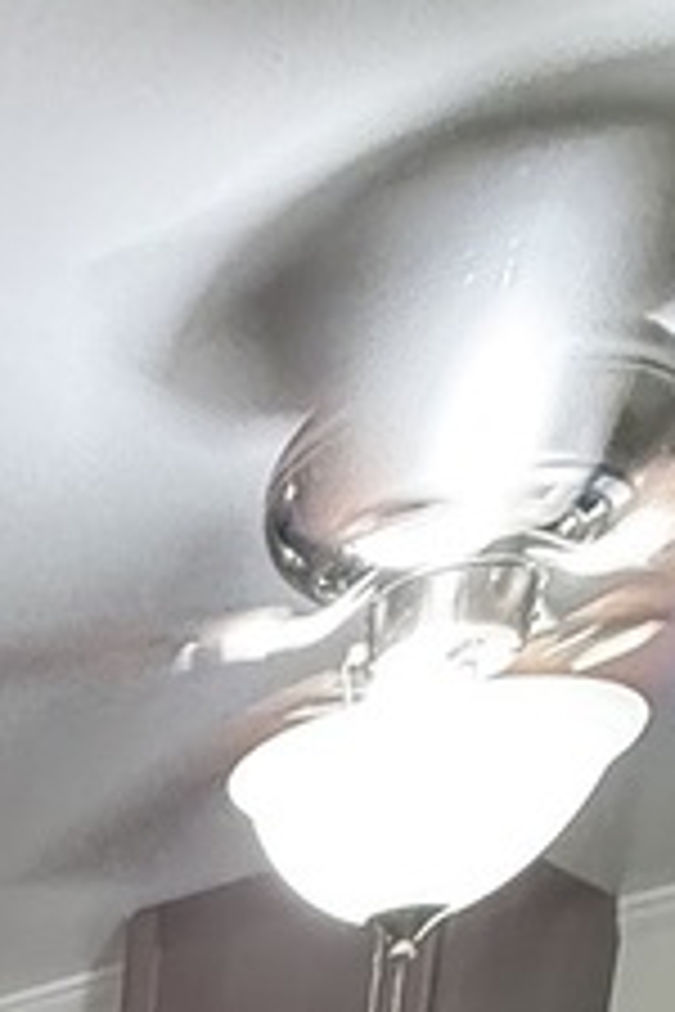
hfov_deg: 15.8
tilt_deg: -19.1
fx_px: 1969
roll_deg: +1.9
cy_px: 2321
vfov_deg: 16.1
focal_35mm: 70
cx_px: -630
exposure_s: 1/60
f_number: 2.2
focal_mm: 2.22
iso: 640
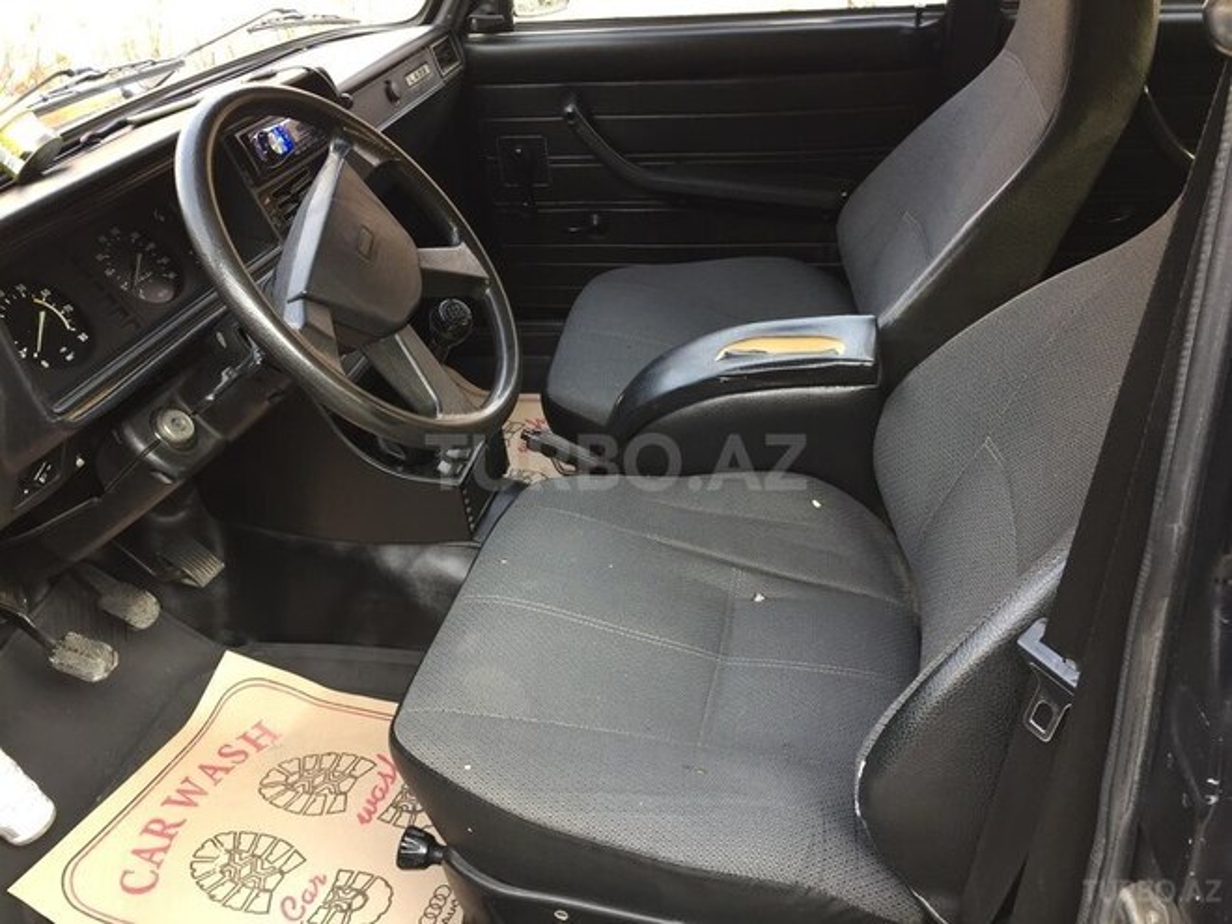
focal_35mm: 29
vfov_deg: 48.2
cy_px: 462
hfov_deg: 61.7
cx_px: 616
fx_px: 1032
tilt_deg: -33.5
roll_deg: +4.5
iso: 40
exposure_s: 1/50
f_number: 2.2
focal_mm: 4.15
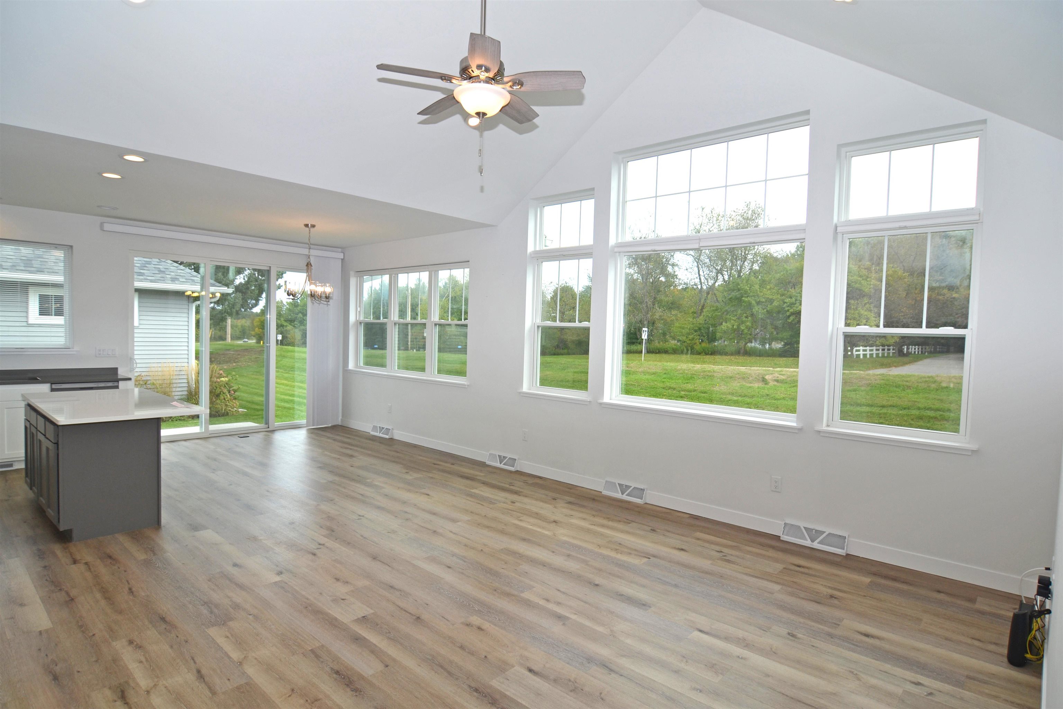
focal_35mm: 18
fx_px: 531
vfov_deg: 67.4
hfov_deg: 90.0
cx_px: 532
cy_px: 354
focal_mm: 12
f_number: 6.3
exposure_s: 1/160
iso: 100
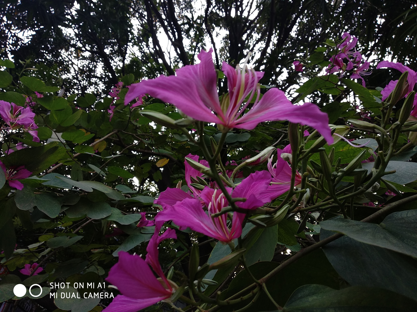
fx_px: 313
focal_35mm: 26
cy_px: 156
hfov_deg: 67.3
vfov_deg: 53.1
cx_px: 208
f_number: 2.2
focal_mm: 3.81
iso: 160
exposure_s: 1/100
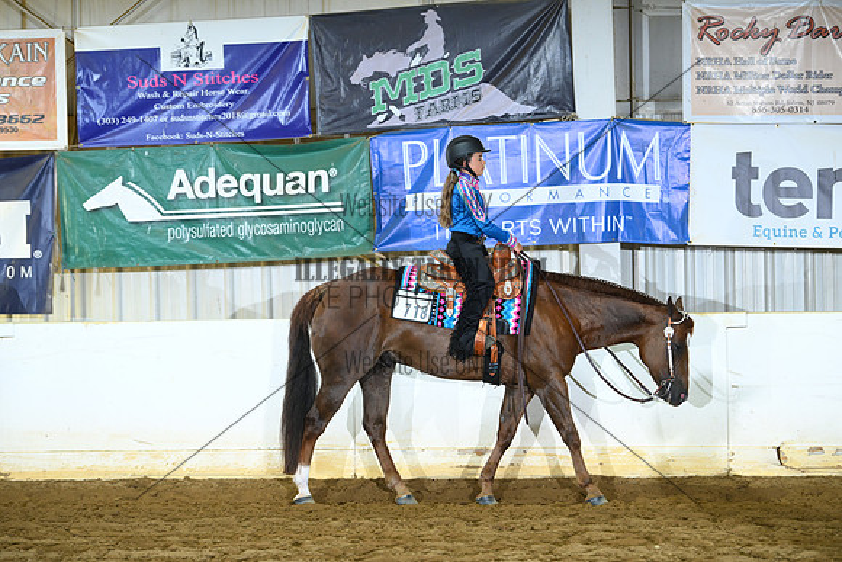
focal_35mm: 130
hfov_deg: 15.8
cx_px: 421
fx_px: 3041
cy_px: 281
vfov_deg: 10.6
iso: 1250
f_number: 4
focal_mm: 130
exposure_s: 1/206
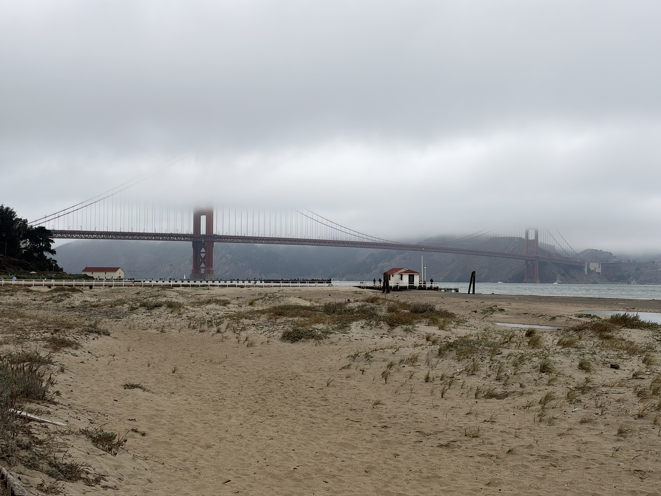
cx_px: 330
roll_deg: -0.1
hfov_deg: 39.7
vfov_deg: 30.3
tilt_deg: +1.5
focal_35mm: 48
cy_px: 248
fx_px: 917
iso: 64
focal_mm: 6.93
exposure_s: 1/4167
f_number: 1.8
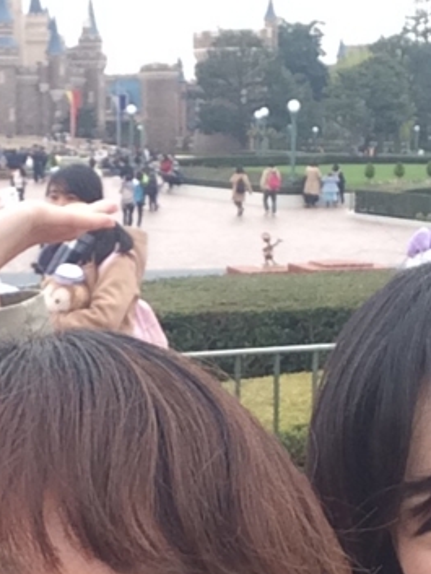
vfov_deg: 21.7
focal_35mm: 90
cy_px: 361
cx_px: 106
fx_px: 1493
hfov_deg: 16.3
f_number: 2.4
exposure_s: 1/299
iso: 50
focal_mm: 2.15
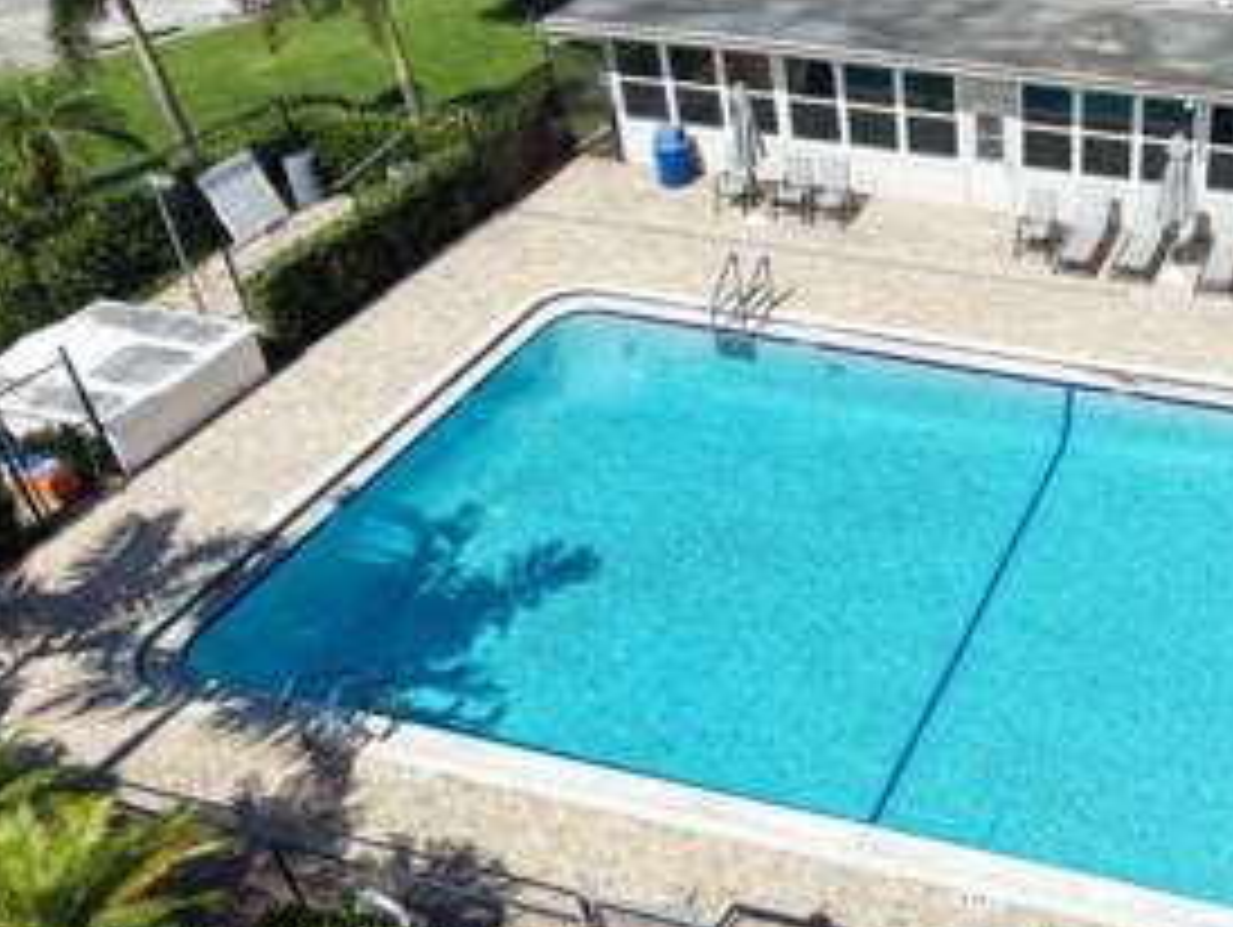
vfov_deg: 34.2
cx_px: 1062
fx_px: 1497
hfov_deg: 41.9
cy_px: 580
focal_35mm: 42
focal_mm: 8.67
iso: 100
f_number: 1.8
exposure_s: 1/2500
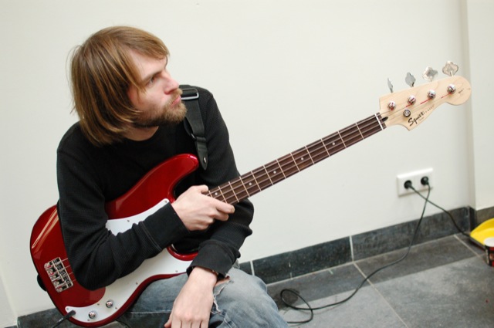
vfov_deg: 25.7
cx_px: 247
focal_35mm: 52
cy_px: 164
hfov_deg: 37.9
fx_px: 719
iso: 1600
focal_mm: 35
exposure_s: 1/30
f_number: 2.8
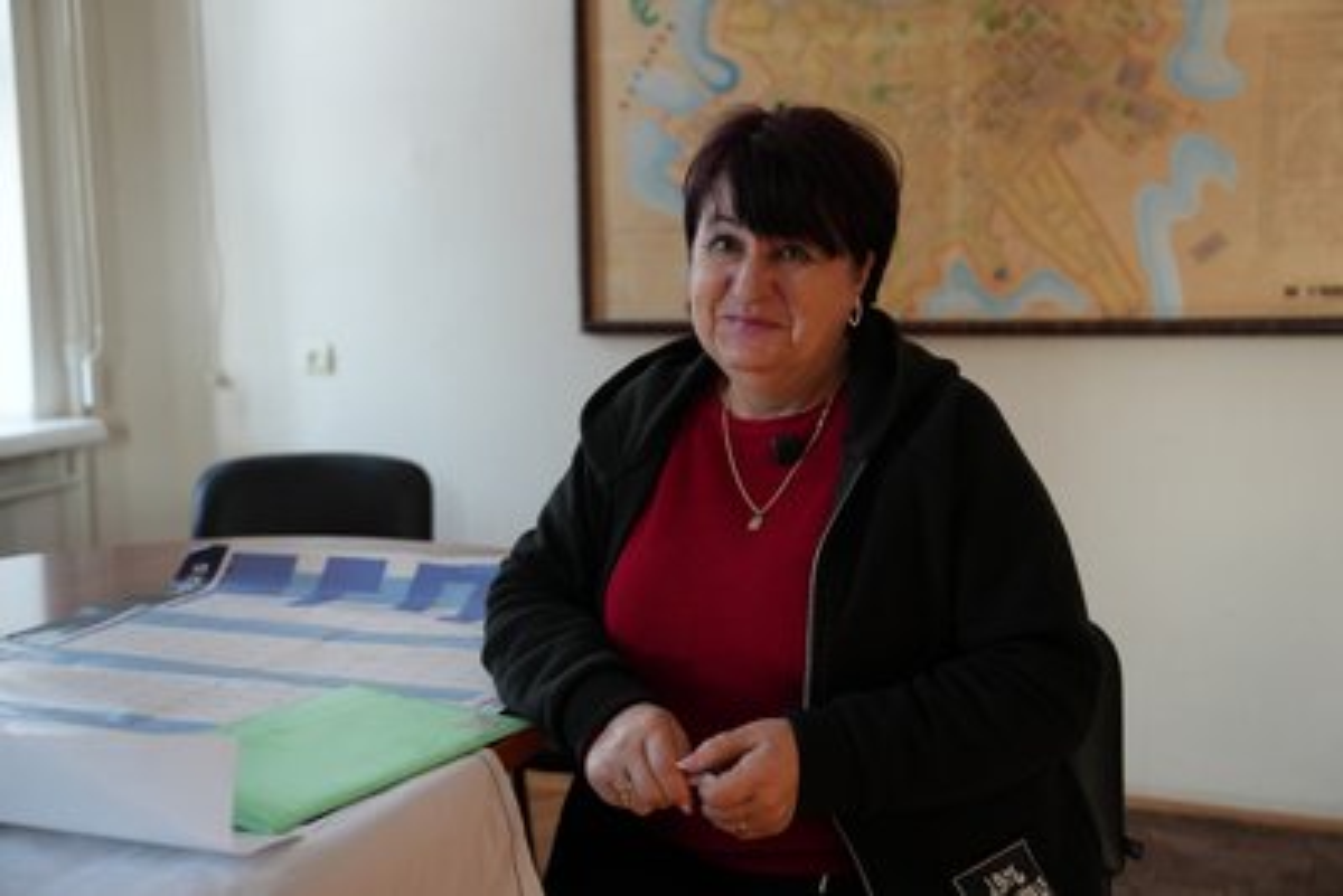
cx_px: 672
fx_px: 1493
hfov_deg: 48.4
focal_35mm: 40
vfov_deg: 33.4
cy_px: 448
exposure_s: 1/500
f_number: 2.8
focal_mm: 40
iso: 2000
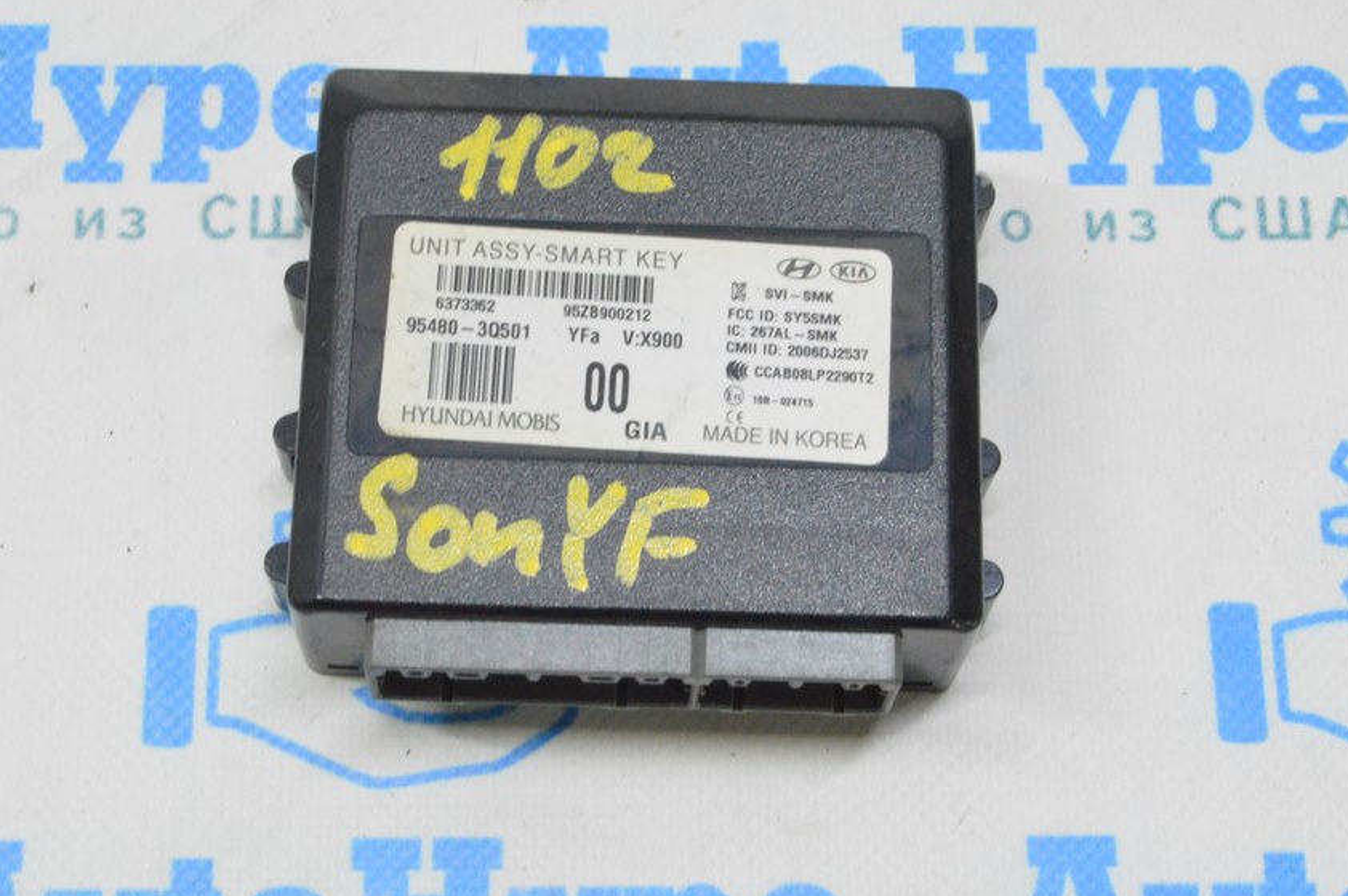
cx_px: 640
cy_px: 449
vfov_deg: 18.6
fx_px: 2731
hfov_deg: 27.7
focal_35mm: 73
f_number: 20
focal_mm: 40
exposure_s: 1/15
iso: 6400
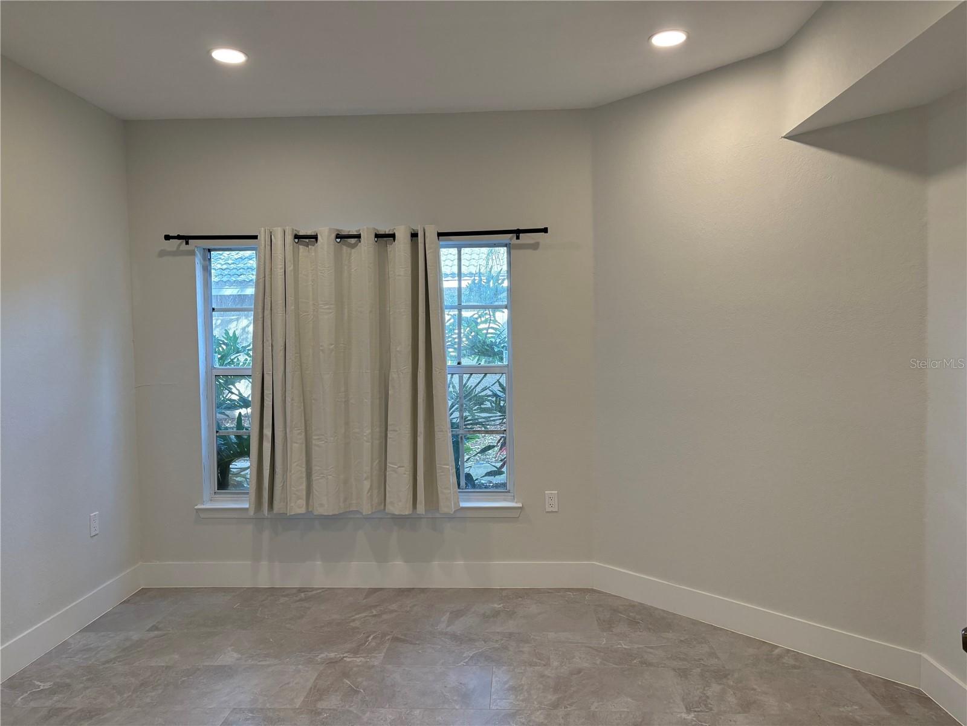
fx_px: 726
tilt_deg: -2.3
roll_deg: +1.3
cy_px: 363
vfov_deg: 53.1
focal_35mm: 26
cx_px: 484
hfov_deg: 67.3
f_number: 1.6
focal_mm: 5.96
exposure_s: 1/164
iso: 125
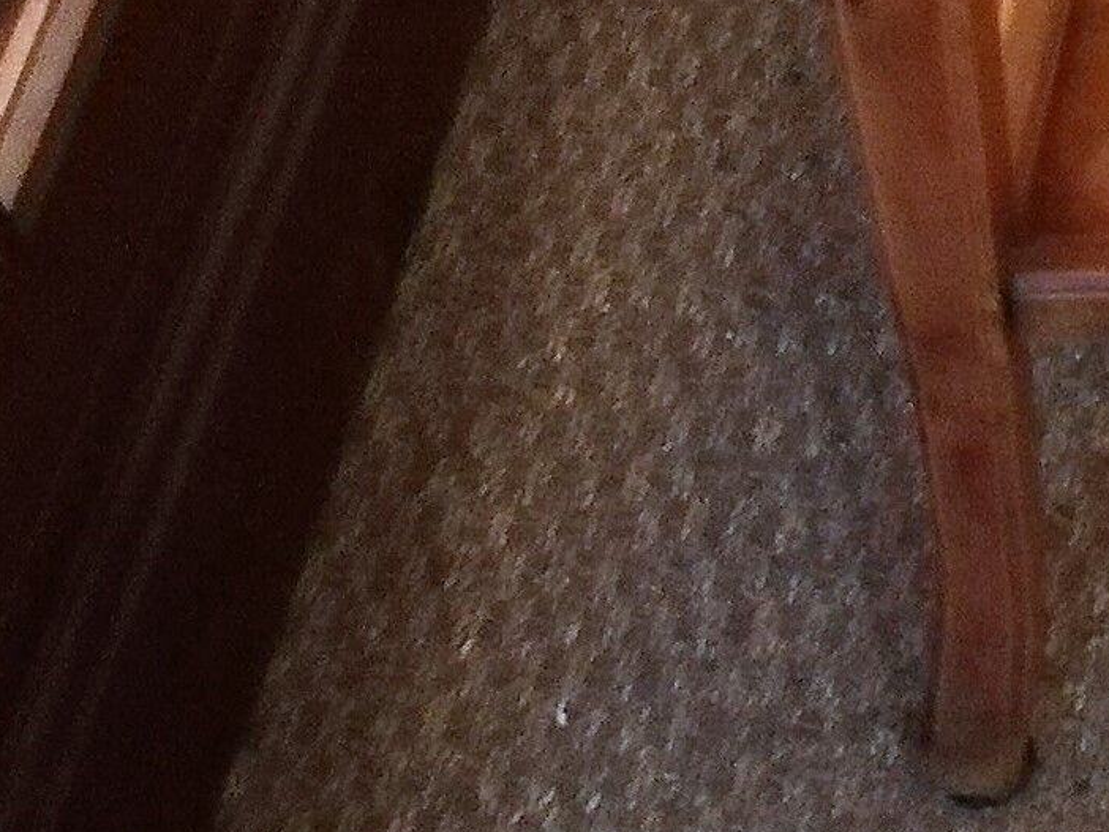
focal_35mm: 127
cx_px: 2452
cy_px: -908
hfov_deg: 12.8
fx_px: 4070
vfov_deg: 10.6
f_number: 2.2
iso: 1000
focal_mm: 3.83
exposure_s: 1/14.3
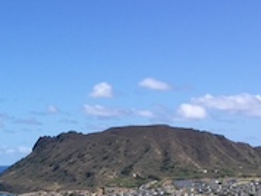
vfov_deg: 13.7
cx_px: -114
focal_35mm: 106
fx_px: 800
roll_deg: -0.5
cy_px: 224
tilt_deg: -4.5
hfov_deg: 17.0
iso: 32
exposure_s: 1/1980
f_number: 2.2
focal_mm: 4.15
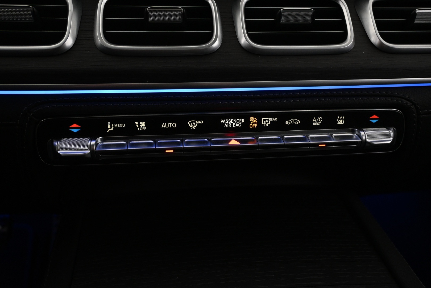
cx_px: 216
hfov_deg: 60.7
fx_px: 368
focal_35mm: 31
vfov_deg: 42.6
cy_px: 144
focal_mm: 20.5
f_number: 3.8
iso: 1400
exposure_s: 1/30
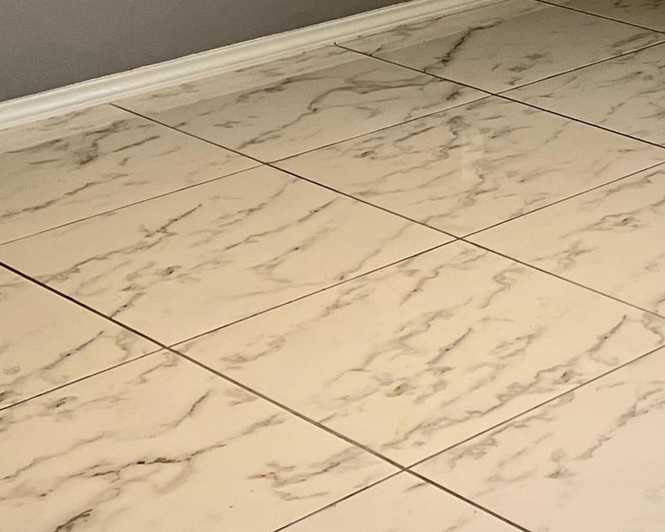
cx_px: 824
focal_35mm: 99
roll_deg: -0.9
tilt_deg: -8.0
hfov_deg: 18.3
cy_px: -286
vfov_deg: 14.4
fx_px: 1949
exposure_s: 1/120
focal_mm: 5.7
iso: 125
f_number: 1.5
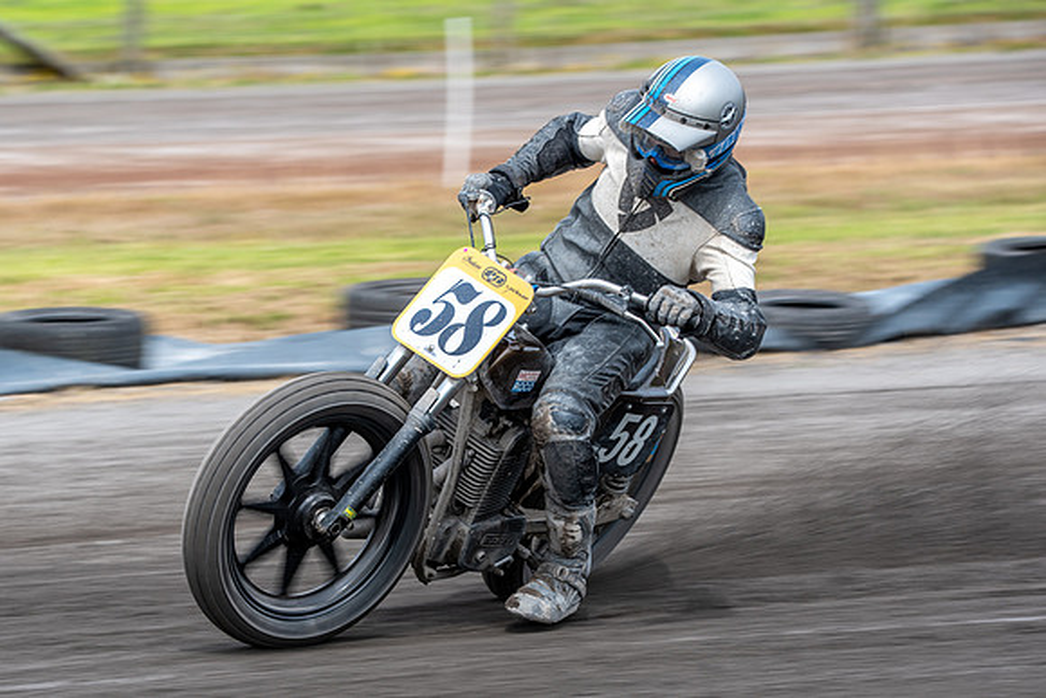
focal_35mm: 265
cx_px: 385
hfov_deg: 7.8
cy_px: 441
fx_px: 7710
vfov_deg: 5.2
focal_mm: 210
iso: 200
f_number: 8
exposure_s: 1/320
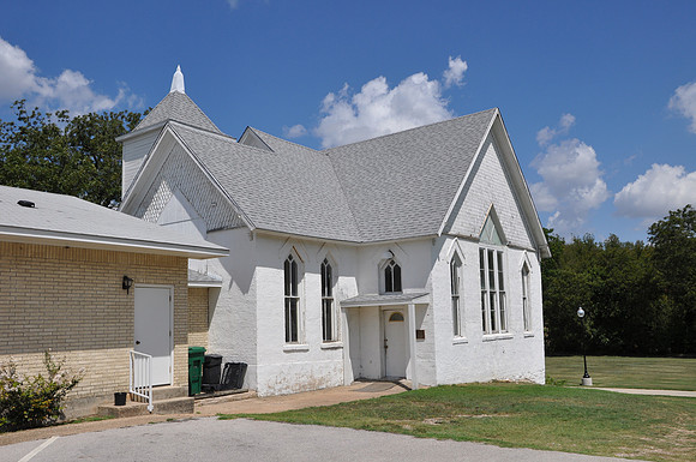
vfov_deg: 39.9
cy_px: 231
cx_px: 348
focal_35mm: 33
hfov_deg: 57.3
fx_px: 637
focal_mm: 22
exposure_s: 1/400
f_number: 10
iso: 200
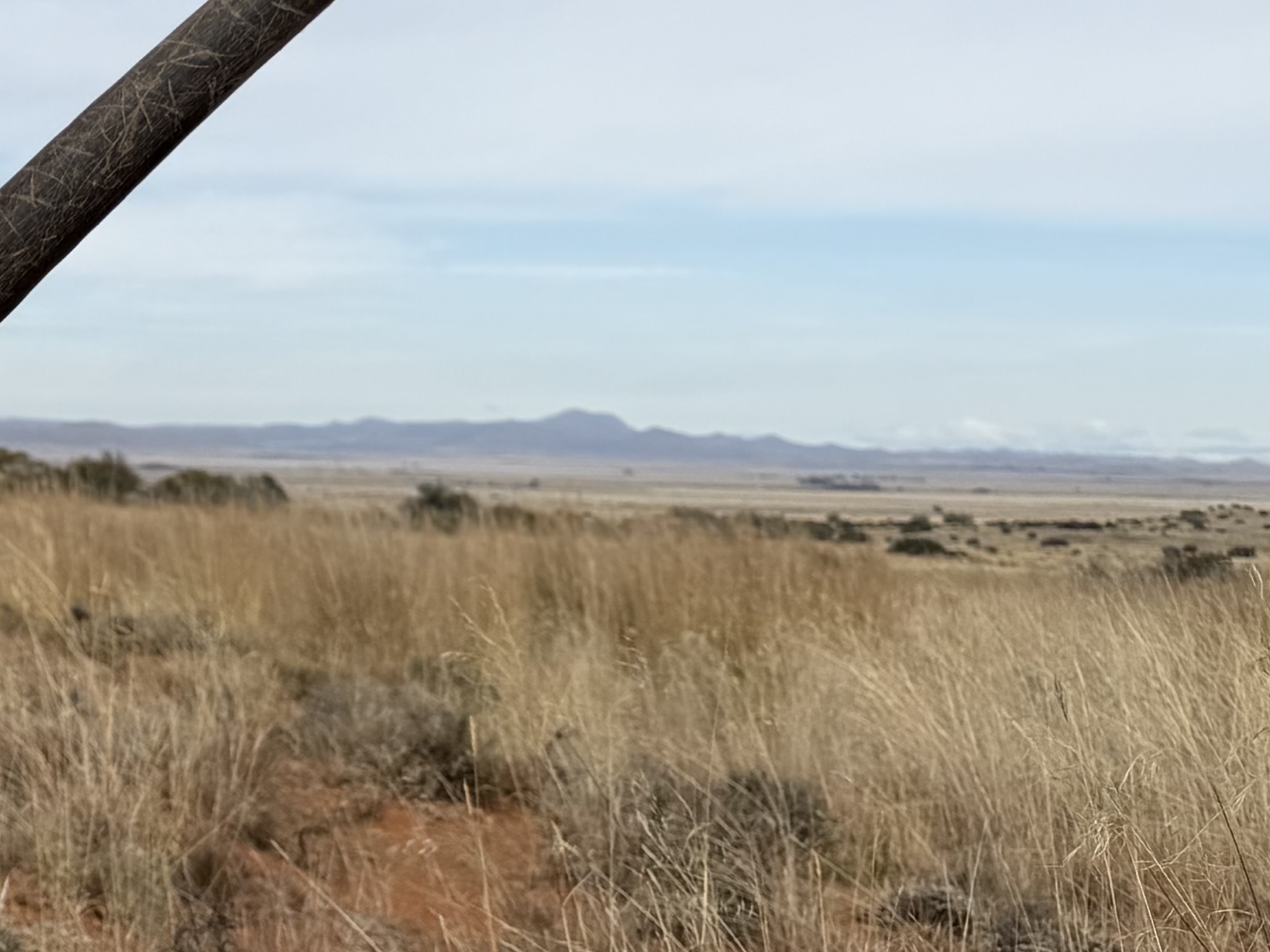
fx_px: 3045
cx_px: -842
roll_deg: -0.4
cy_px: 219
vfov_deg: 17.7
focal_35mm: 83
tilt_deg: +3.9
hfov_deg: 19.3
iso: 80
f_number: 1.78
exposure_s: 1/7353
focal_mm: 6.76
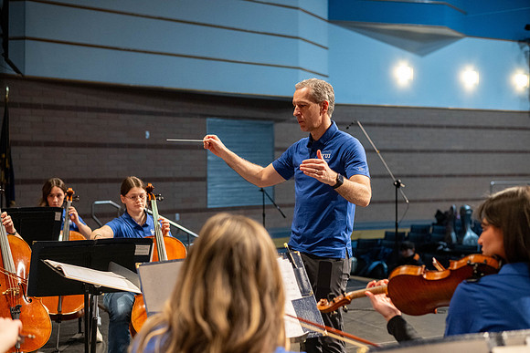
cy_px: 176
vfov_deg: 27.0
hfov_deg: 39.6
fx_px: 736
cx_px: 265
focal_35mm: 50
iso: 3200
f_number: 2.8
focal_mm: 50
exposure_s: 1/400
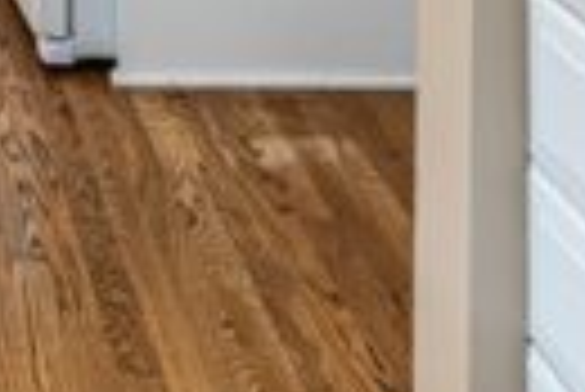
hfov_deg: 21.2
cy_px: -581
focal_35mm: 86
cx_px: -198
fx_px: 1399
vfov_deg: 12.3
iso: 2500
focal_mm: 14
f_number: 8
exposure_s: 1/100
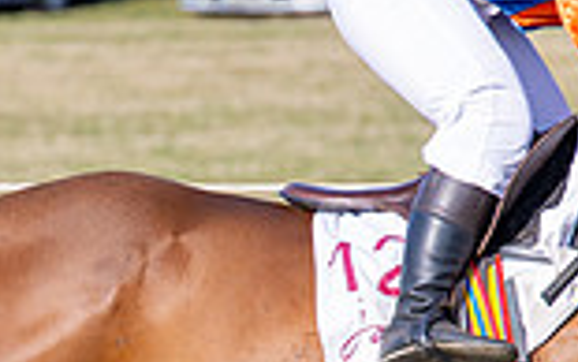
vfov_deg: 1.9
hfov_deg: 3.1
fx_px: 10826
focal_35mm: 687
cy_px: 288
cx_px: 243
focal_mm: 95
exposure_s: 1/1600
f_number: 2.8
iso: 100
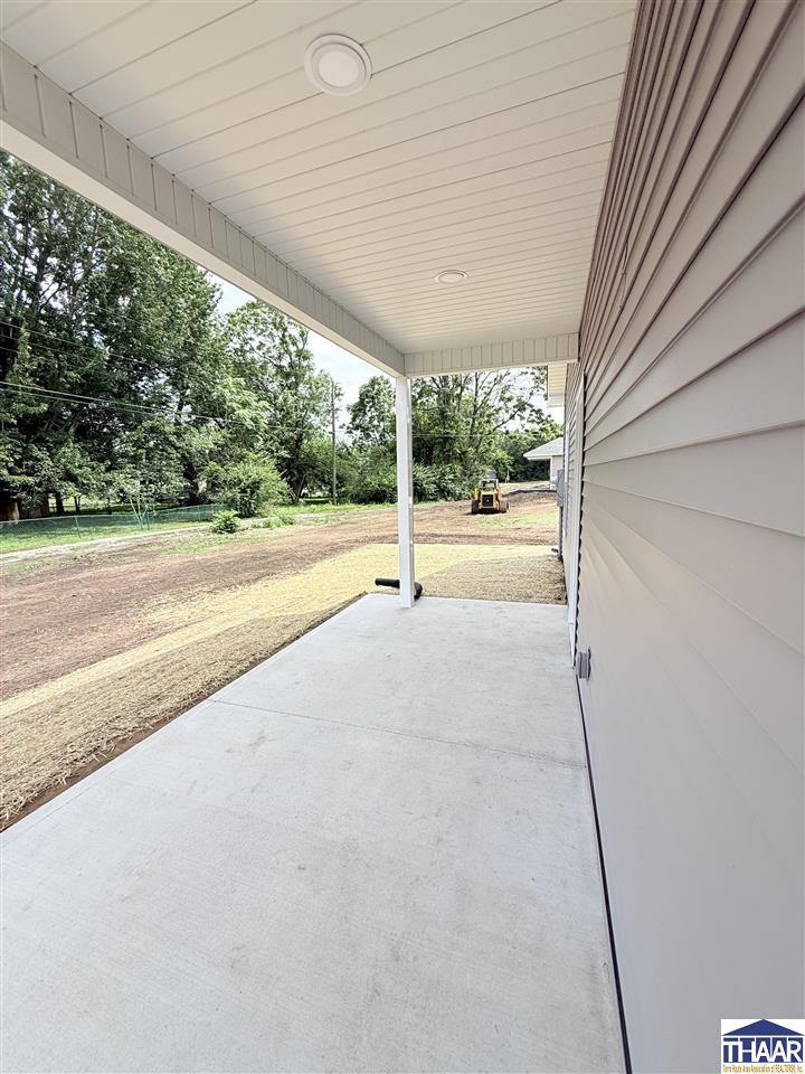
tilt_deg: -6.7
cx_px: 402
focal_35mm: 14
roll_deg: +1.5
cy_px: 537
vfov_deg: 102.1
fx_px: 434
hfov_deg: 85.7
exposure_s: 1/1464
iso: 50
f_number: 2.2
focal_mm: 2.22
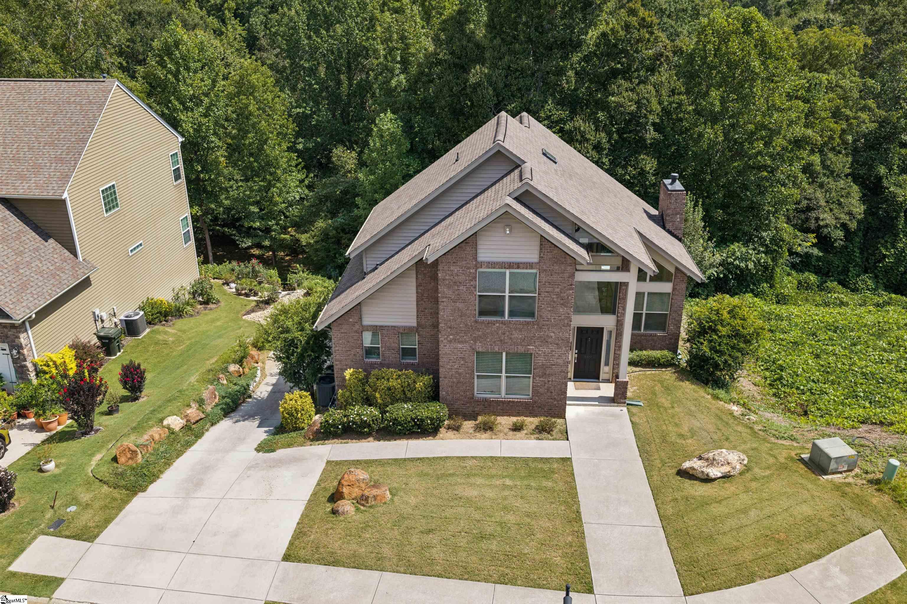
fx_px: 705
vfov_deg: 46.4
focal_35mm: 28
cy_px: 302
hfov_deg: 65.5
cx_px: 454
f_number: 2.8
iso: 100
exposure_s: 1/15
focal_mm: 14.4
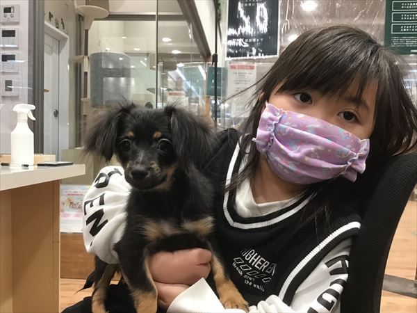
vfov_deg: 45.4
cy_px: 156
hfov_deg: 58.4
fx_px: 373
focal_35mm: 31
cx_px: 208
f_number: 2.4
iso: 64
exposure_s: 1/30
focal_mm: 3.3
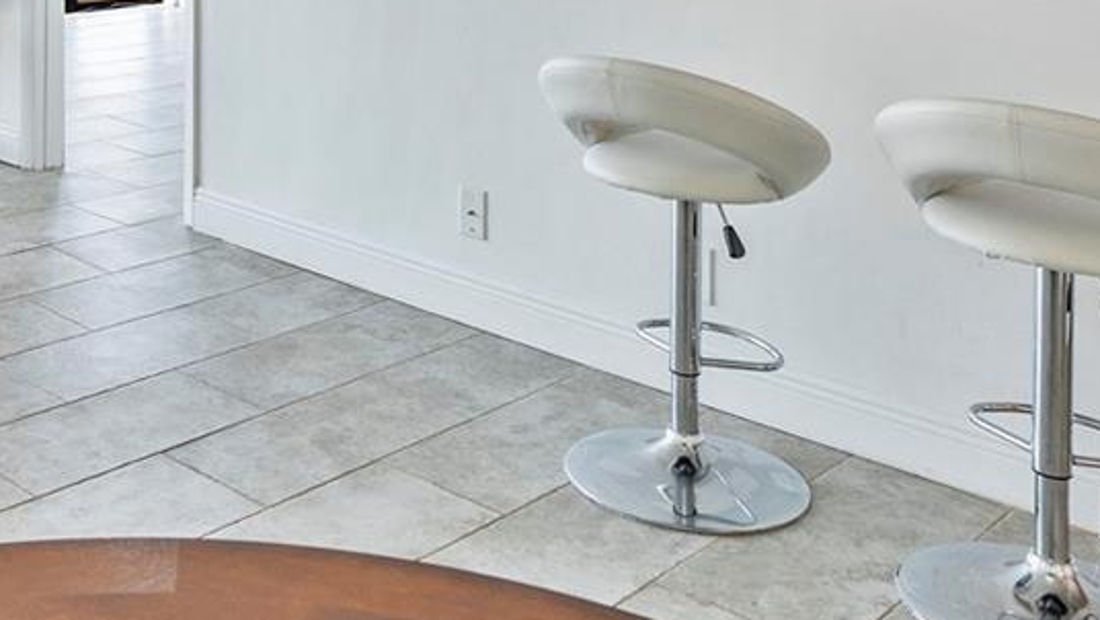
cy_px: -209
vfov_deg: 21.4
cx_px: 226
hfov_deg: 39.7
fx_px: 1459
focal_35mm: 50
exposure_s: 1/40
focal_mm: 16
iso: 400
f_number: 8
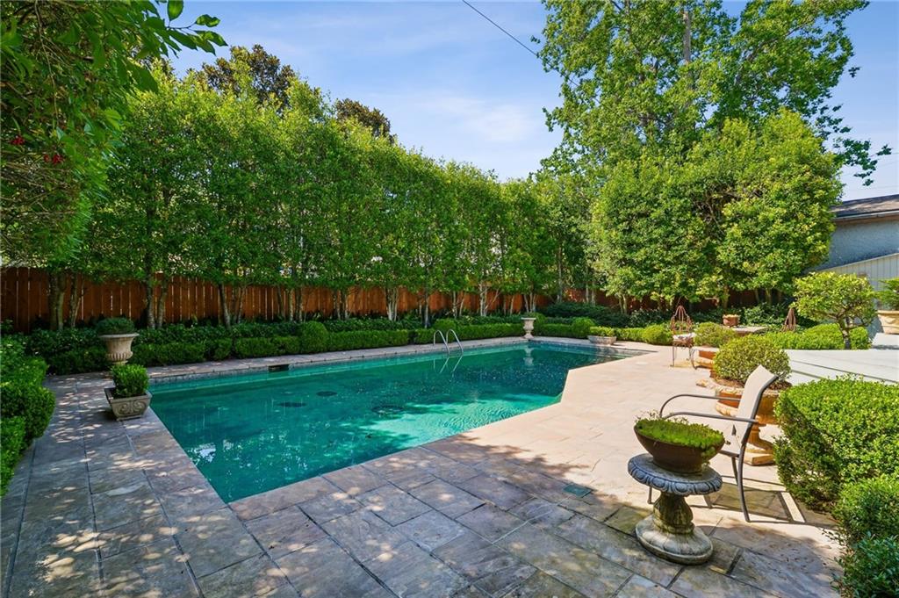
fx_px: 399
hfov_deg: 96.8
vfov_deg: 73.7
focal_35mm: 16
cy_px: 299
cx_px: 450
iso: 400
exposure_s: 1/40
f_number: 14
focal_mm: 16
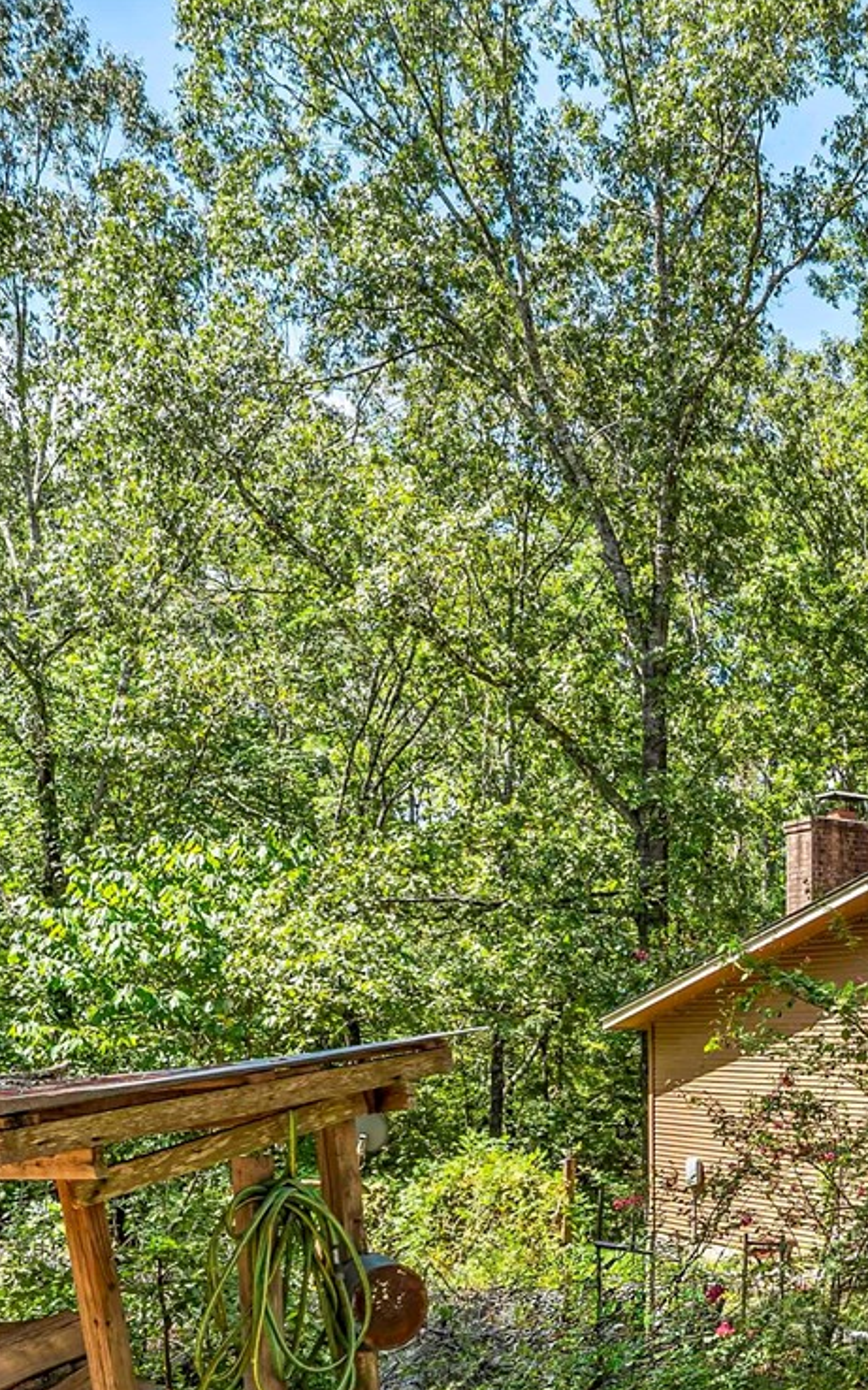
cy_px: 1087
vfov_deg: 19.6
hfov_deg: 12.2
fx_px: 3976
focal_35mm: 105
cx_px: 1002
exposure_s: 1/500
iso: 100
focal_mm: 35
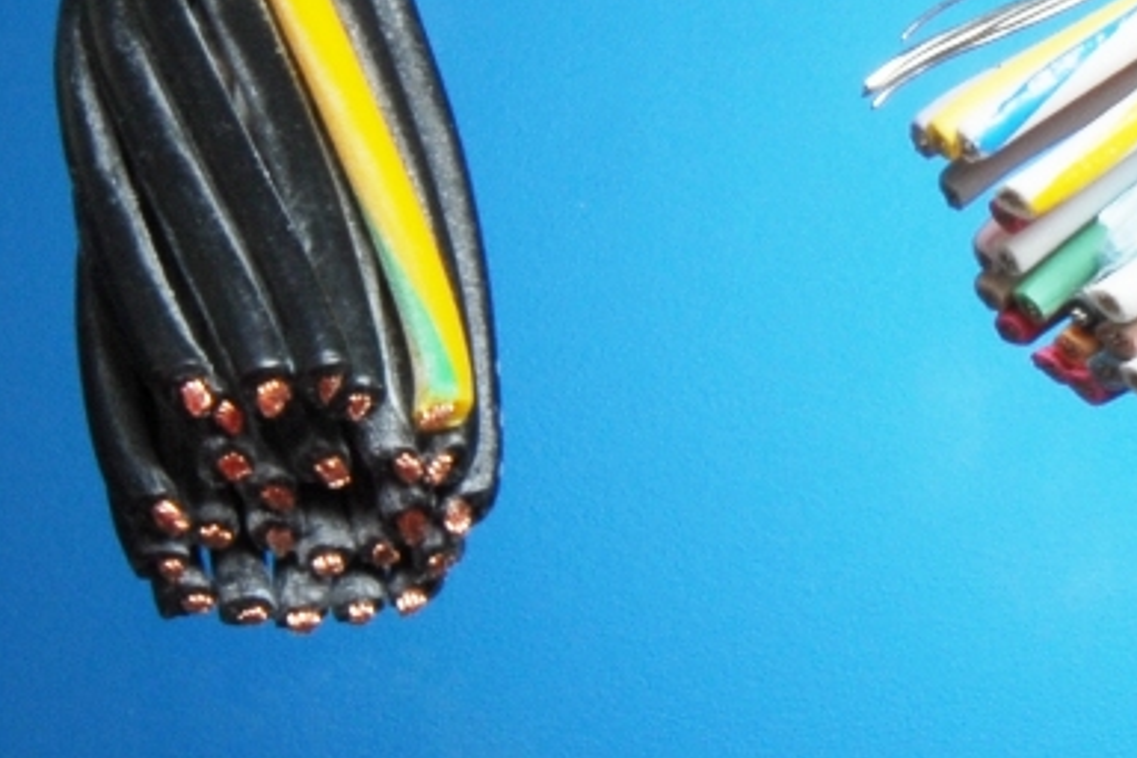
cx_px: 1806
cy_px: 15
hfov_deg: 9.2
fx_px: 6853
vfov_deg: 6.3
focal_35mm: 217
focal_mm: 30
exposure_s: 1/160
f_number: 22
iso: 100
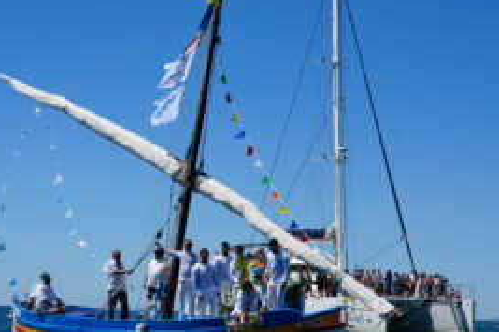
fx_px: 1081
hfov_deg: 25.9
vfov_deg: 17.5
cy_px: 169
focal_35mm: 78
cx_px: 170
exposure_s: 1/250
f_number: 10
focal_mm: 52
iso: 100
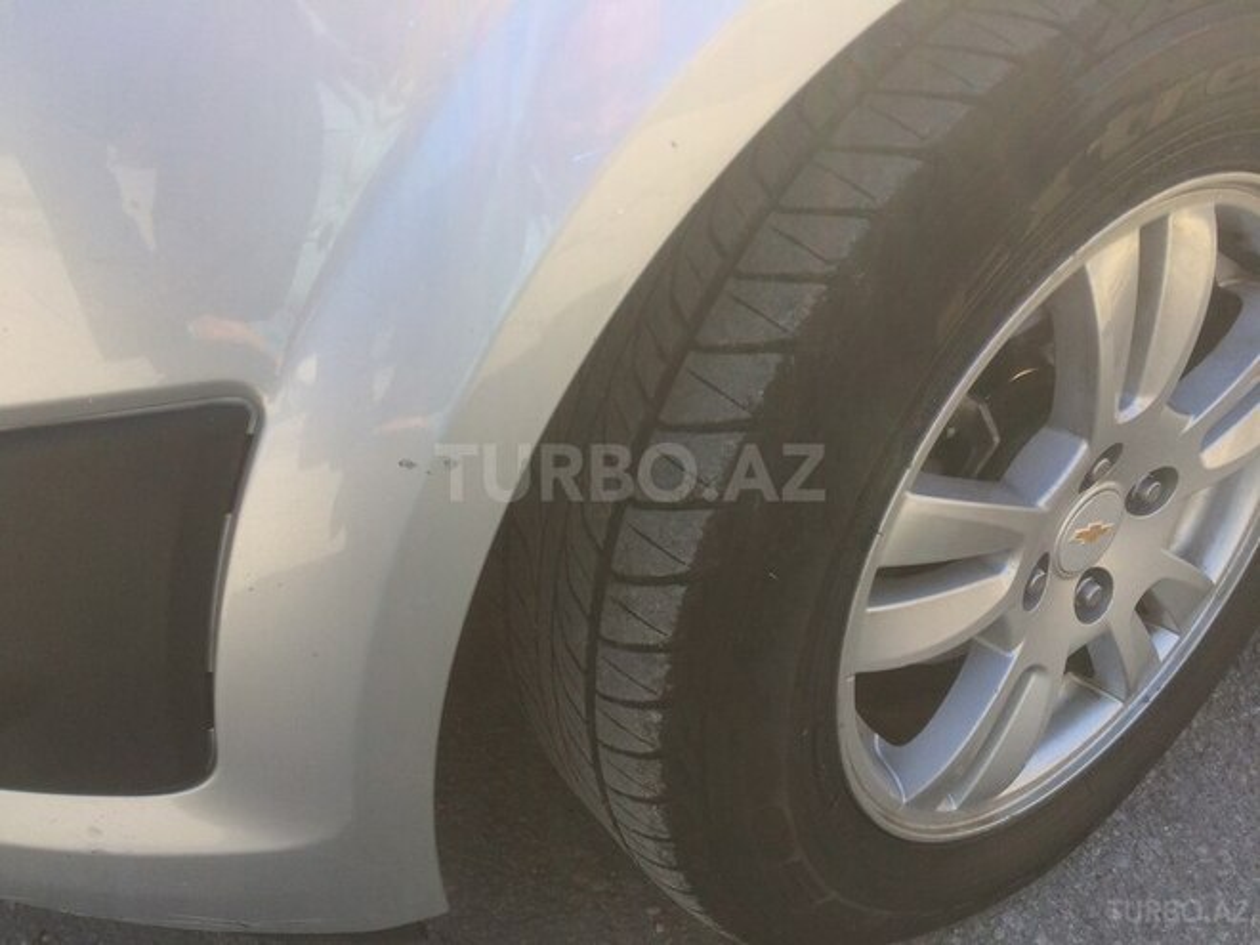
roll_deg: -1.6
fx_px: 1056
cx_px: 630
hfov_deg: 61.7
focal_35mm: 29
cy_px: 472
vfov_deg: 48.2
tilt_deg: -34.3
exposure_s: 1/461
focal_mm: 4.15
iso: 32
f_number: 2.2
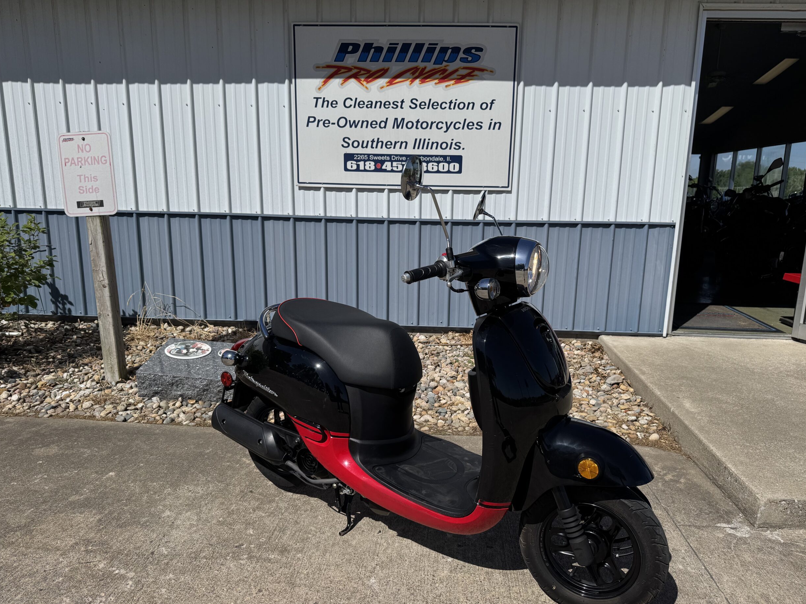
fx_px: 582
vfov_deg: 54.9
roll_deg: -1.2
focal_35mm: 25
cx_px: 416
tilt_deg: -12.5
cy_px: 314
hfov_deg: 69.4
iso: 80
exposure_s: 1/10417
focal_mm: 6.76
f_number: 1.78
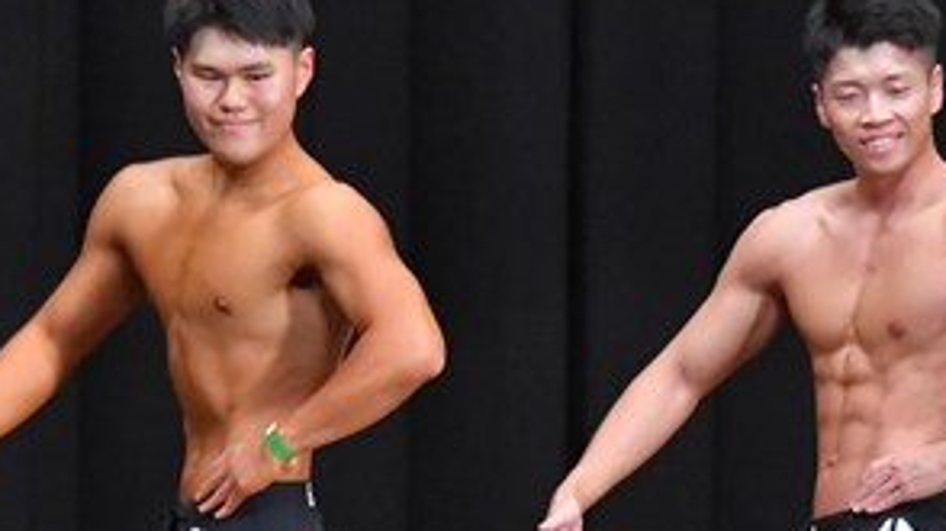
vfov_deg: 2.2
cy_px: 557
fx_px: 13989
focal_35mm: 558
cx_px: 697
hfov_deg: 3.9
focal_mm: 135
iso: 8000
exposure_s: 1/400
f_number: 5.6
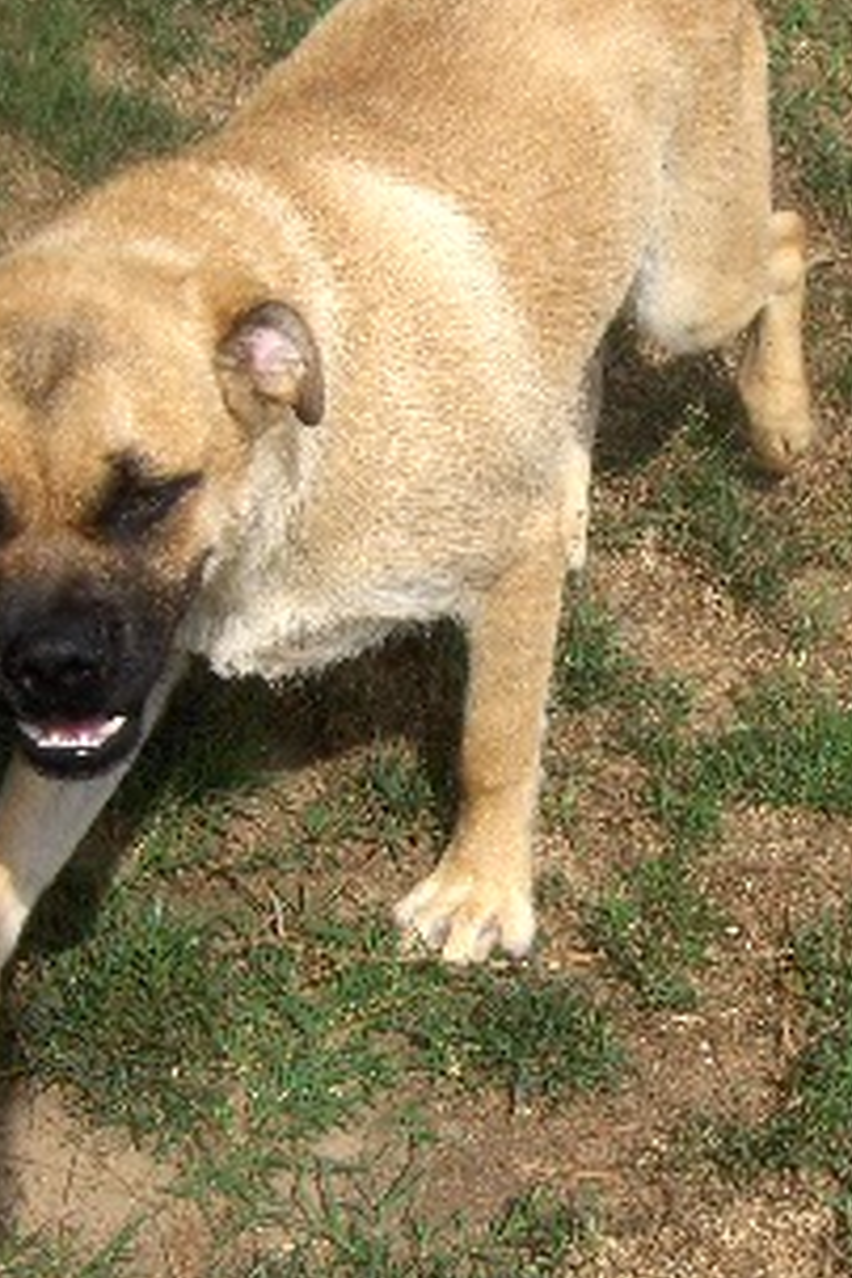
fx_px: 2733
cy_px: 658
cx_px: 553
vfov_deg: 26.3
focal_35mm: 77
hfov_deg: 17.7
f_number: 5.5
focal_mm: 7.5
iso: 100
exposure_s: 1/658
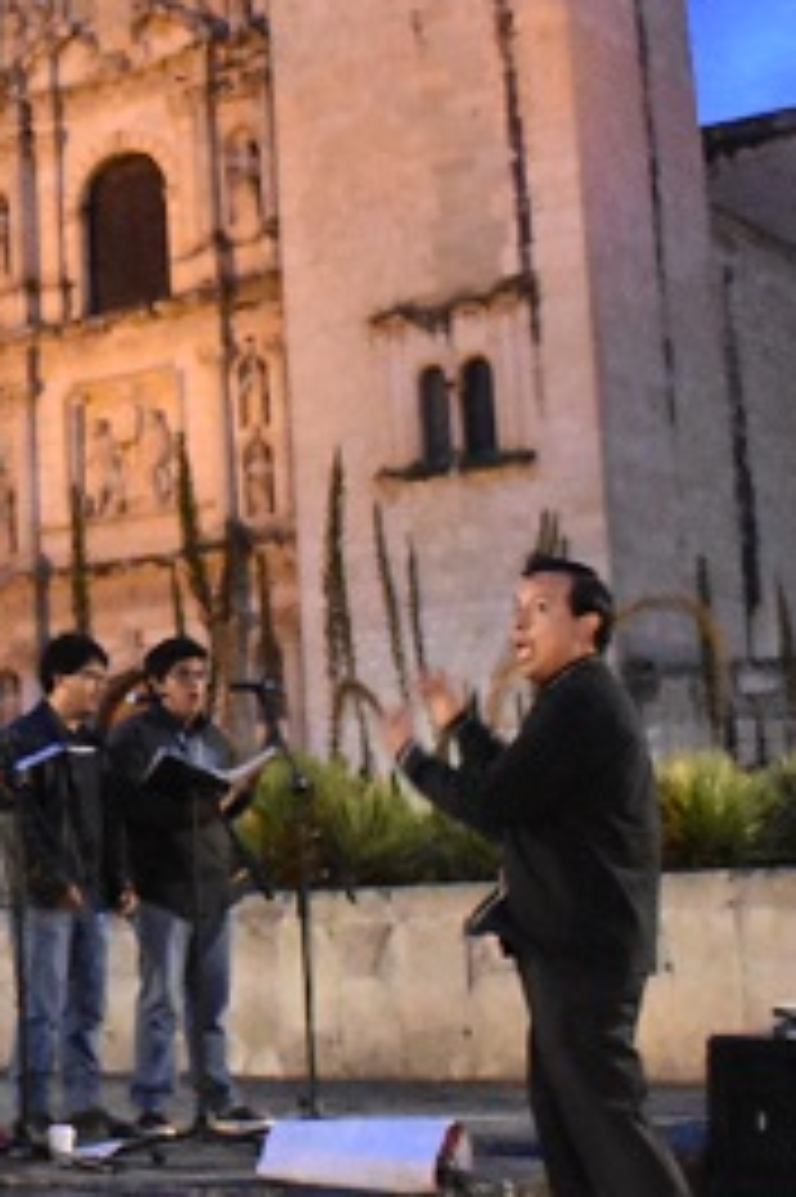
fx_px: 2690
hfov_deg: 16.4
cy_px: 369
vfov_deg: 24.9
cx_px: -36
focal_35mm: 81
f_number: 3.5
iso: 11400
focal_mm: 20
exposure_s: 1/60
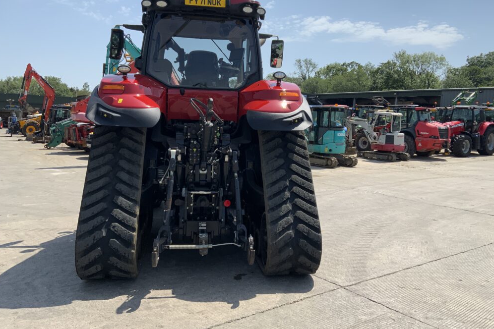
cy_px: 143
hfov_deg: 60.3
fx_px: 425
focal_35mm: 31
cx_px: 247
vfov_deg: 42.2
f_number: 1.8
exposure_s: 1/2141
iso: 16
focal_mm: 3
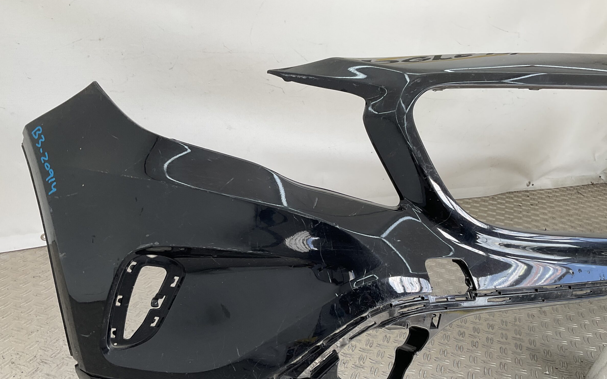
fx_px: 546
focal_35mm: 33
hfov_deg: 58.1
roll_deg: -6.6
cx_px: 322
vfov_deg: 38.1
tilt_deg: -23.2
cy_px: 233
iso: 16
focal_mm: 3
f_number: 1.8
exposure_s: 1/197
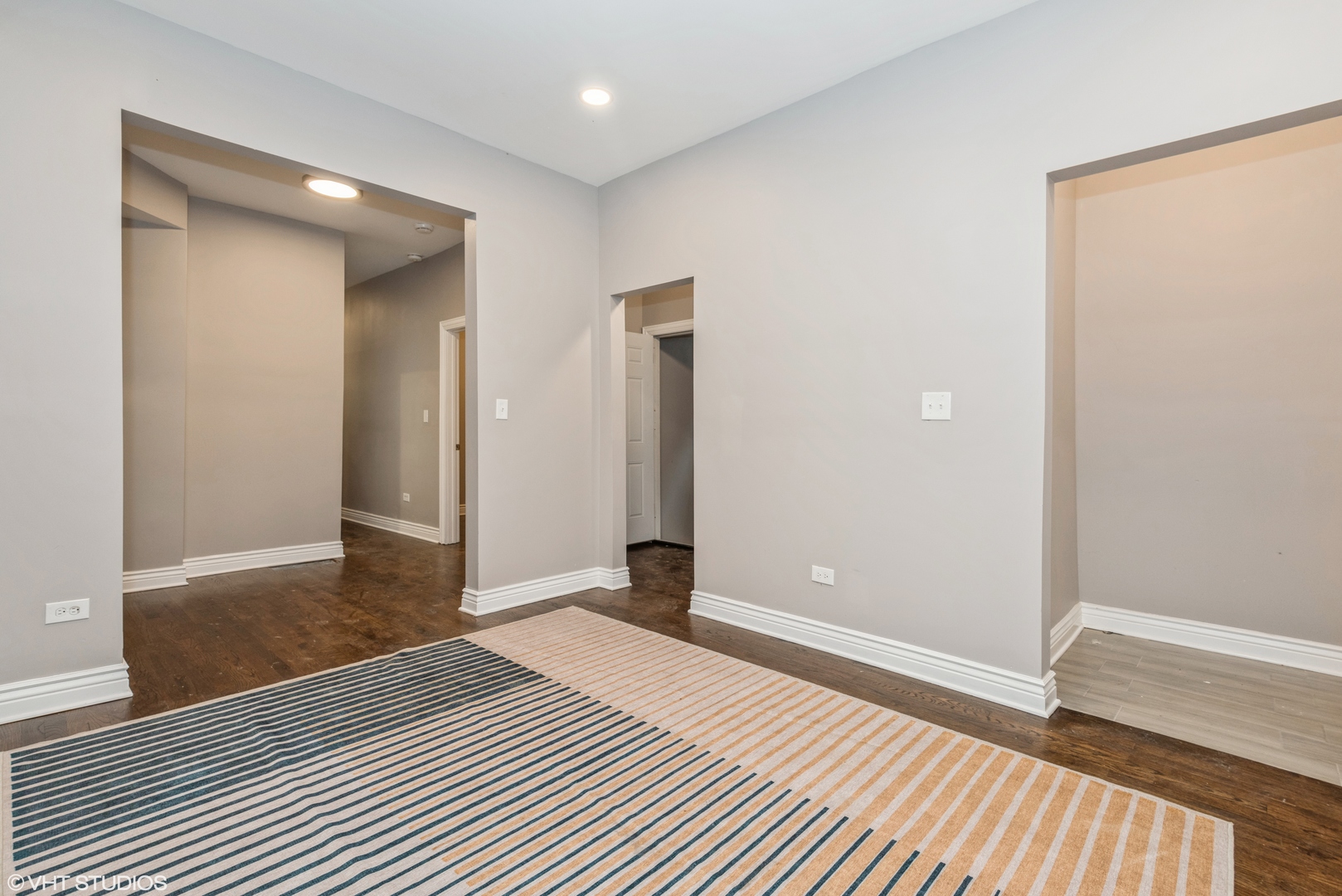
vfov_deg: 73.8
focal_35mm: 16
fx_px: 597
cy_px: 448
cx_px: 671
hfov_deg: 96.7
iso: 320
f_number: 8
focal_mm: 16
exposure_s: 1/13
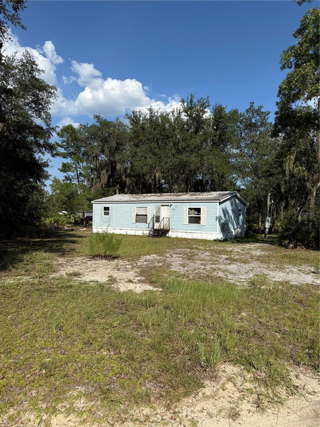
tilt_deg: +1.7
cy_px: 214
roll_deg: -2.0
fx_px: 296
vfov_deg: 71.6
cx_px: 160
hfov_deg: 56.8
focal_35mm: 24
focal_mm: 6.76
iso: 80
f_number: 1.78
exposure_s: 1/6173
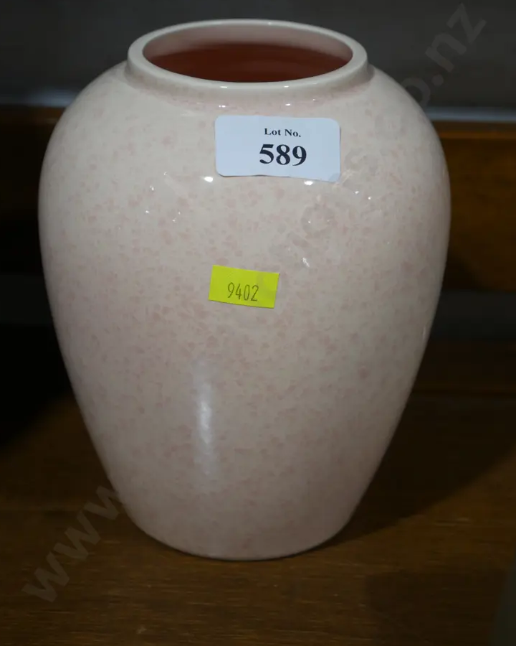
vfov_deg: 23.8
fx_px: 1527
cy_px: 306
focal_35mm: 80
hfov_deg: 19.2
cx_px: 253
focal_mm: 36
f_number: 5.5
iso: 640
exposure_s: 1/80
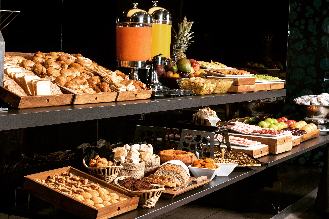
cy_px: 110
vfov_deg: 19.5
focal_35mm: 70
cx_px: 164
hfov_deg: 28.8
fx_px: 640
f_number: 13
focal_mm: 70
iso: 500
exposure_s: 1/30
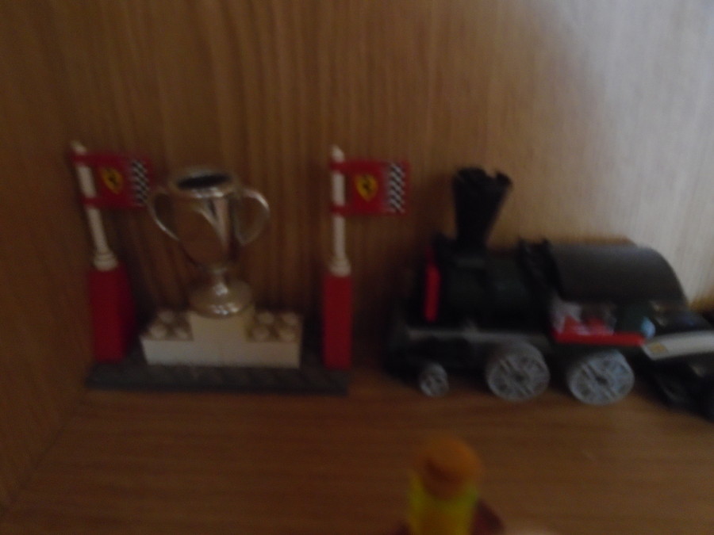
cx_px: 357
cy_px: 268
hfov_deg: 67.3
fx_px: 536
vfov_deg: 53.1
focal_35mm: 26
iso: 400
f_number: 3.2
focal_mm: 4.6
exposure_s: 1/4
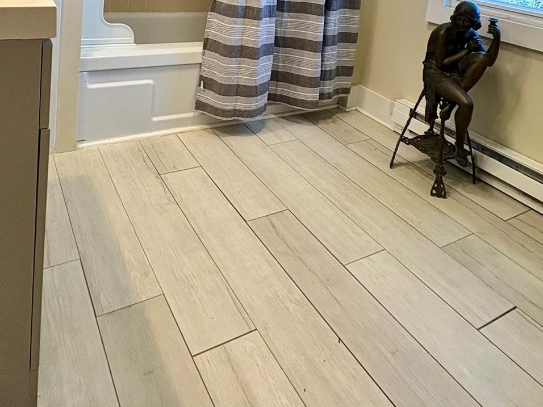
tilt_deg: -7.3
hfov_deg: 59.8
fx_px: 471
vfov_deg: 40.2
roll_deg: -4.7
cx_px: 245
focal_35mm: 30
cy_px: -12
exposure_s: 1/120
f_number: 2.2
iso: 160
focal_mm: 2.22
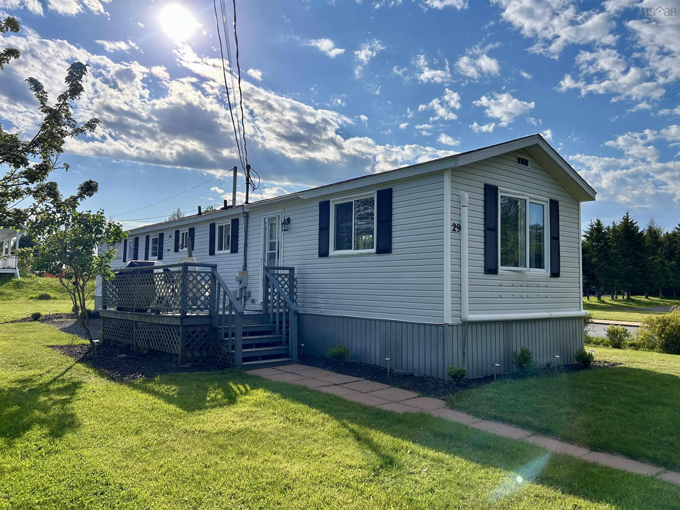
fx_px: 511
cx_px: 340
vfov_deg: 53.1
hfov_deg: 67.3
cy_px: 255
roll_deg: -0.1
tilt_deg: +4.3
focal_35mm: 26
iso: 50
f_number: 1.5
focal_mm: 5.7
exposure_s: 1/9434
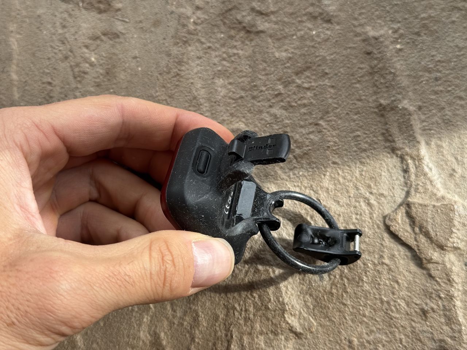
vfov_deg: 30.3
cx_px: 234
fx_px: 648
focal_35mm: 48
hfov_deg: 39.7
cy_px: 175
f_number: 1.78
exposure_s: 1/189
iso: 50
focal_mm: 6.76
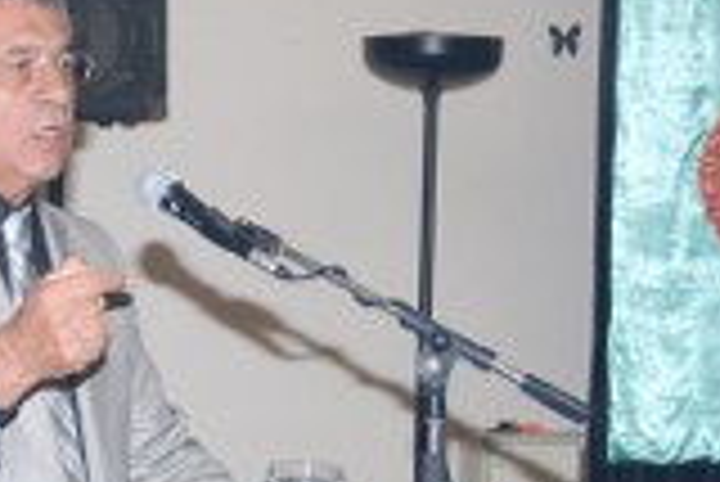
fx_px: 2843
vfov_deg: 9.7
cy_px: 284
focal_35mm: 142
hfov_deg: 14.2
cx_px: 22
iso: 200
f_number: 4.5
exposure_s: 1/60
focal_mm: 36
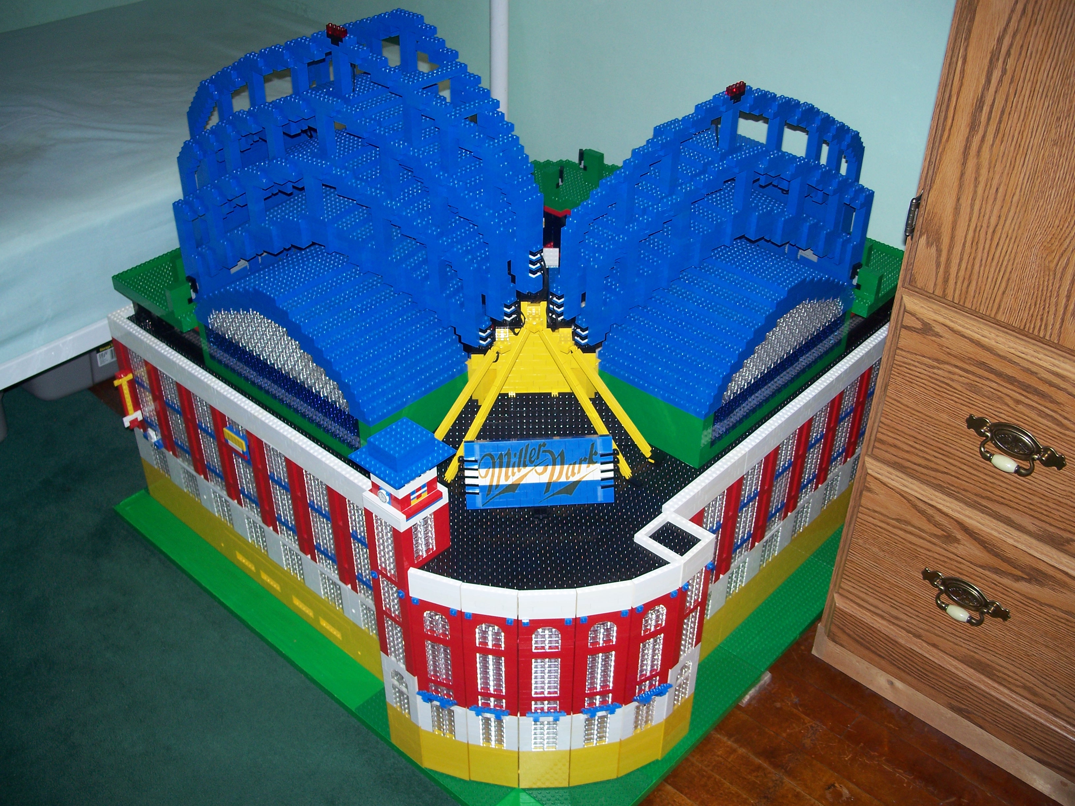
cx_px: 538
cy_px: 403
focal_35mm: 37
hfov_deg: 50.1
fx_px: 1149
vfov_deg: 38.7
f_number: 2.8
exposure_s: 1/60
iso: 125
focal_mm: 7.8
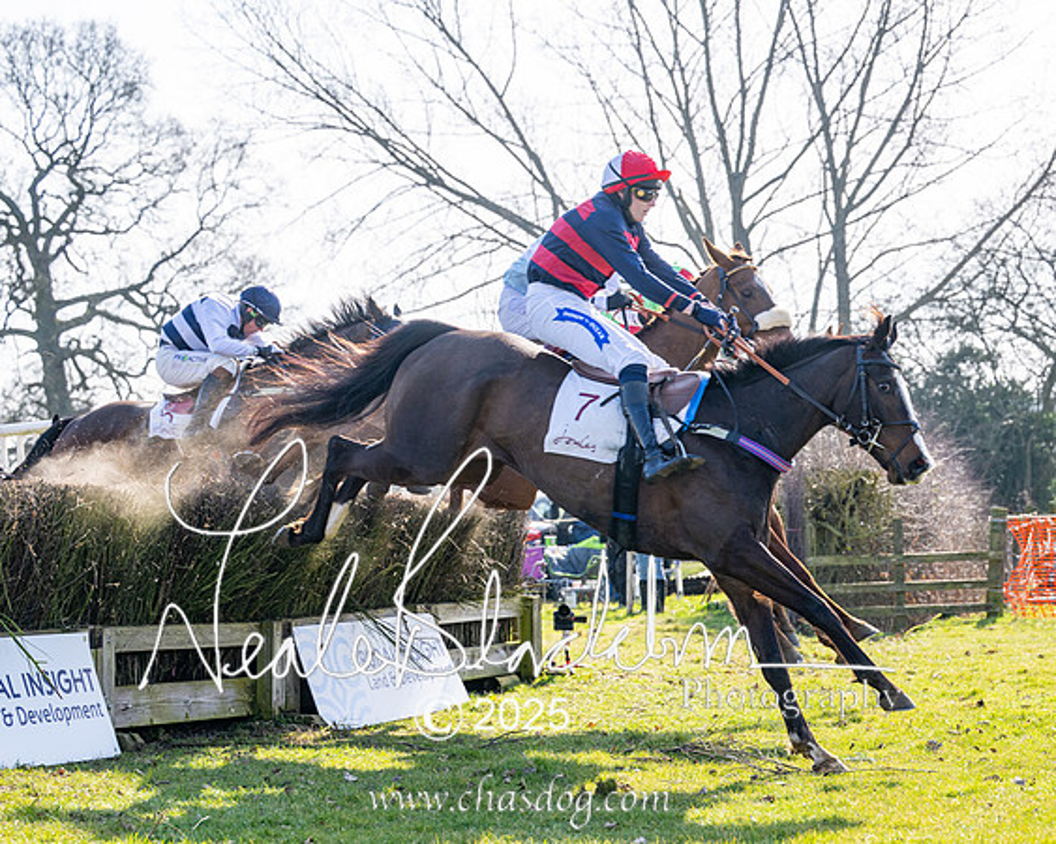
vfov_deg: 19.4
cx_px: 516
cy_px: 422
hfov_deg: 24.2
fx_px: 2463
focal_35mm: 79
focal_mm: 70
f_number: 4
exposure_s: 1/2000
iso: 200
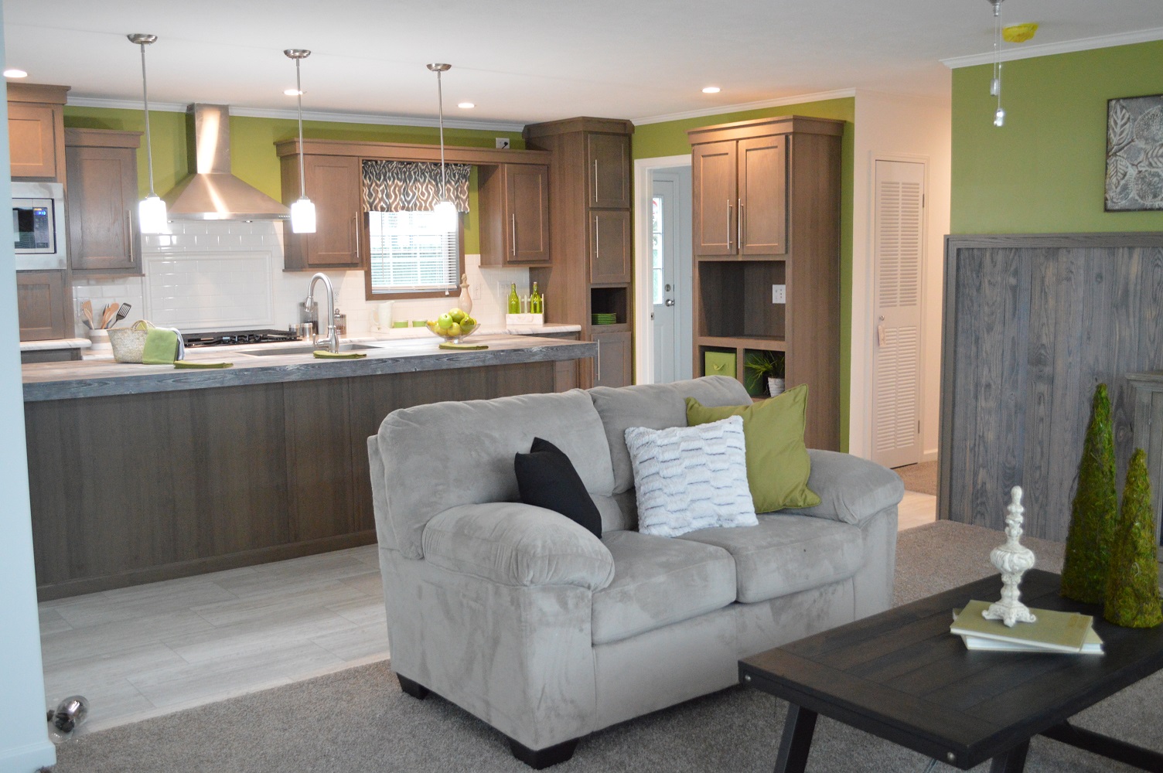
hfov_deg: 53.2
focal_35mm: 36
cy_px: 386
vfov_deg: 36.8
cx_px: 582
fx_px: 1162
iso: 2200
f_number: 4
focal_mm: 24
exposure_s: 1/60
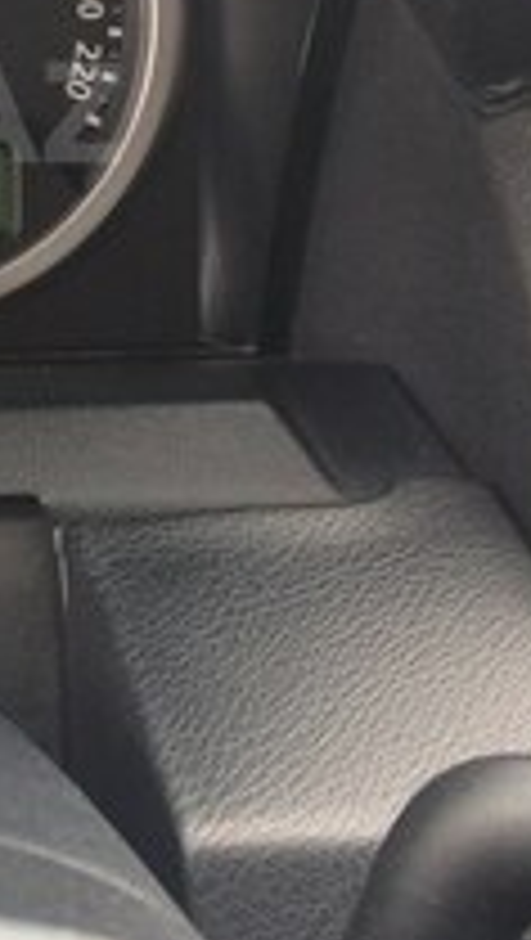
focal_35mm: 75
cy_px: 112
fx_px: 1872
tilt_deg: -26.9
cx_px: -225
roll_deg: +0.4
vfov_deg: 27.3
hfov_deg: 15.1
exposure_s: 1/50
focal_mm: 4.15
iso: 50
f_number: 2.2
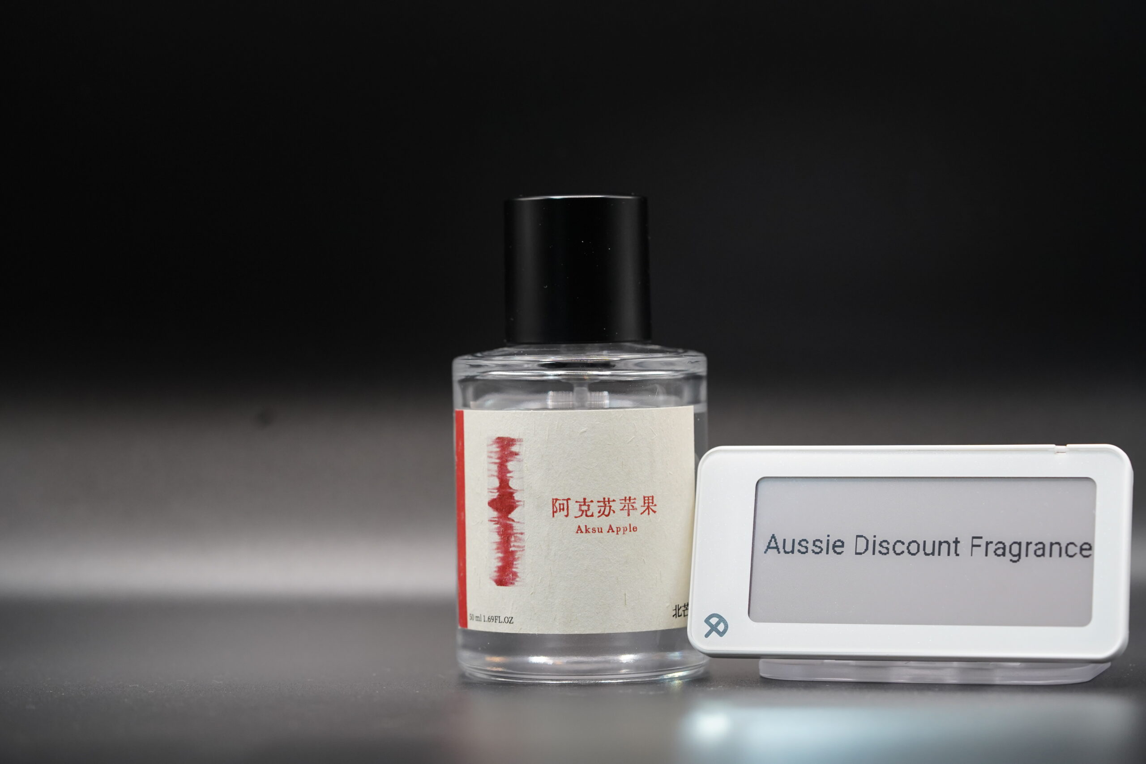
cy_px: 382
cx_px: 573
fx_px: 2865
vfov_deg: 15.2
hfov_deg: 22.6
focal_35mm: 90
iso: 1600
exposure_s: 1/100
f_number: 5
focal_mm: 90
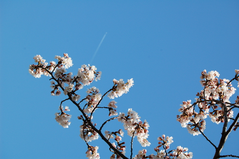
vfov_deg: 16.5
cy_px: 80
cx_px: 120
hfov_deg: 24.6
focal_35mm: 82
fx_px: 547
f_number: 10
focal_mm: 55
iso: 200
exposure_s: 1/400
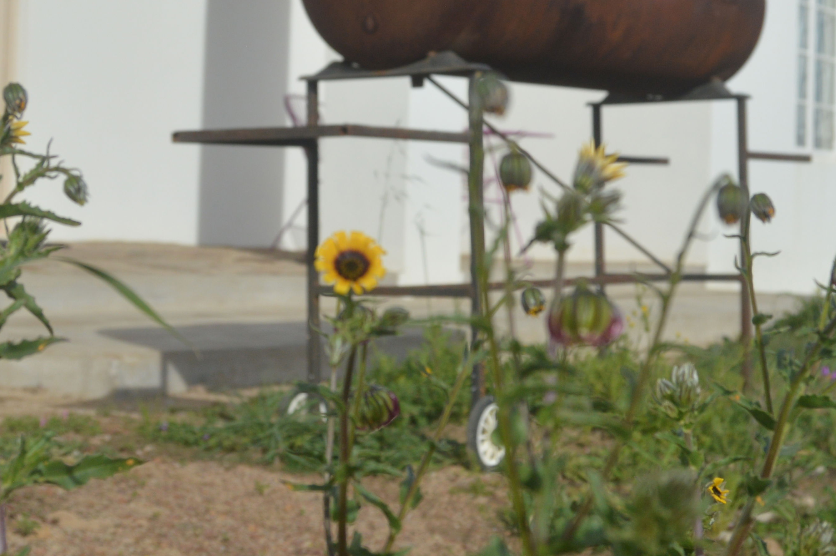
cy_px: 107
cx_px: 487
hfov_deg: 25.0
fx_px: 1879
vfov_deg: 16.7
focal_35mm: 81
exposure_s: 1/1600
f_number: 5
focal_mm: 24
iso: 200
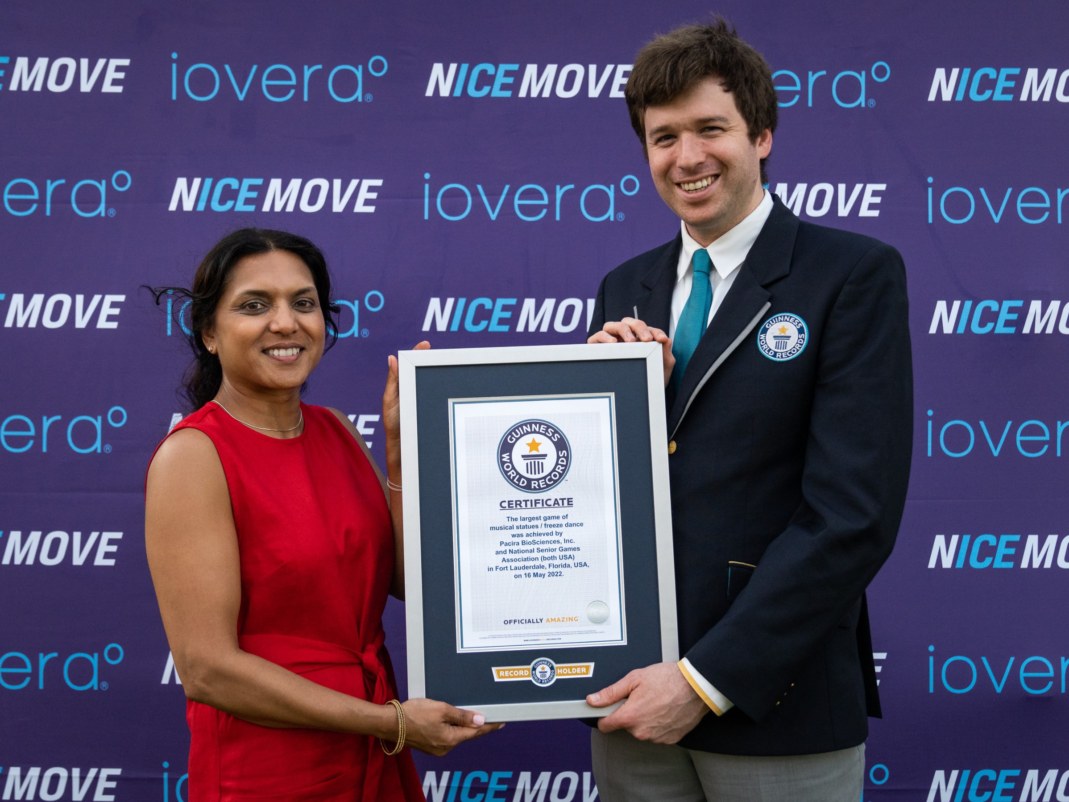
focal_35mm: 39
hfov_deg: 47.9
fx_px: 1204
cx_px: 554
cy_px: 401
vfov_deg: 36.8
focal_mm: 24
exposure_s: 1/500
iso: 1250
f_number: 2.8
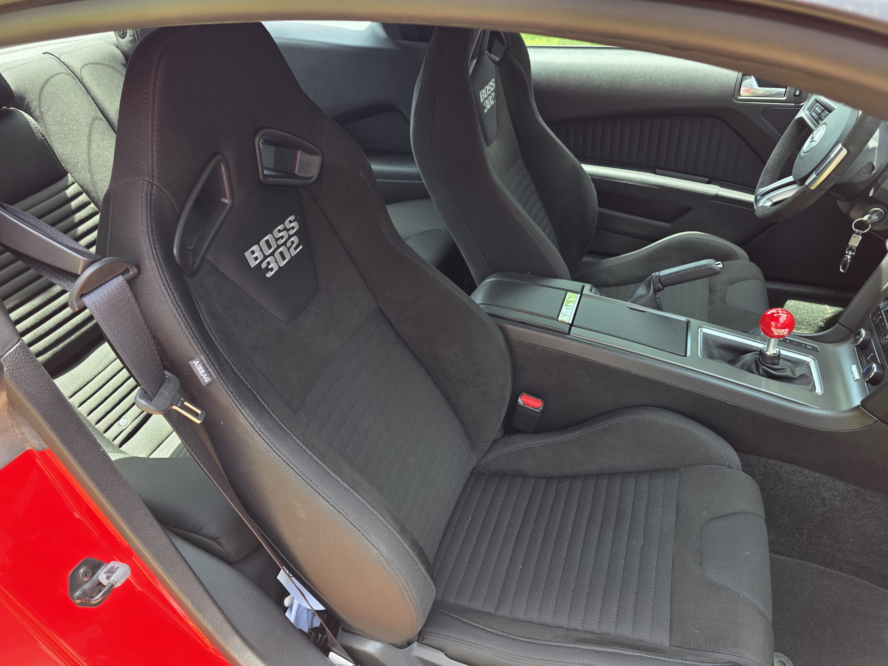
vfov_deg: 58.9
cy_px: 333
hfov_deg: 73.9
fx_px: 590
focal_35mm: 23
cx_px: 444
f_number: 1.7
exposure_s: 1/180
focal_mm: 6.3
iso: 64
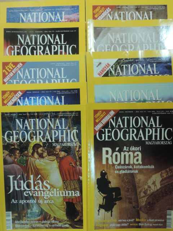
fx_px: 200
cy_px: 116
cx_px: 86
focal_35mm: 30
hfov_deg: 46.8
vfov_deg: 60.0
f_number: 3.1
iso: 640
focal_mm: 5.3
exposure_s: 1/60
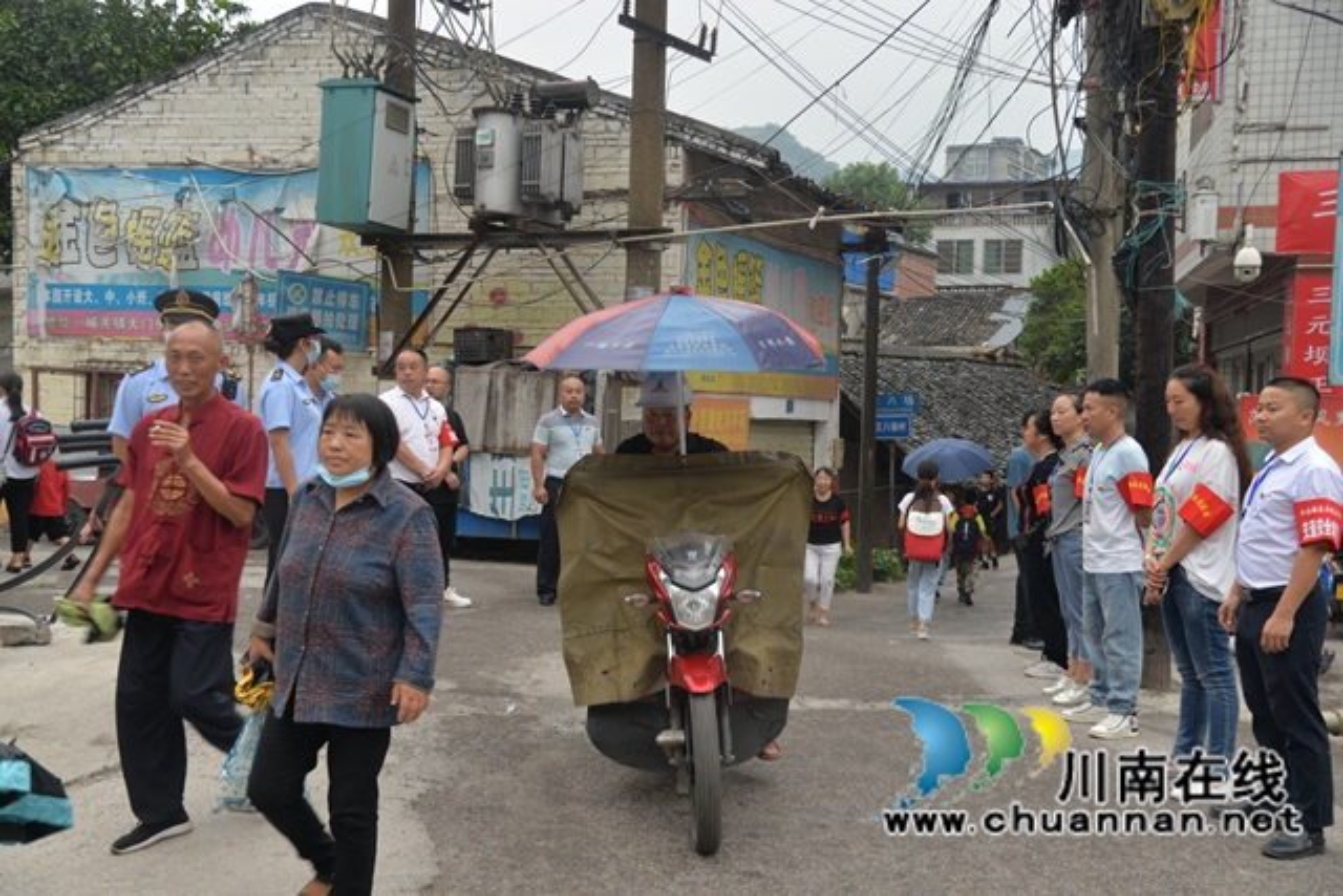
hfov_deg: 48.4
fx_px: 1492
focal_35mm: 40
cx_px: 672
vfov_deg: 33.4
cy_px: 448
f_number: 4.5
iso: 400
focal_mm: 40
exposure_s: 1/80
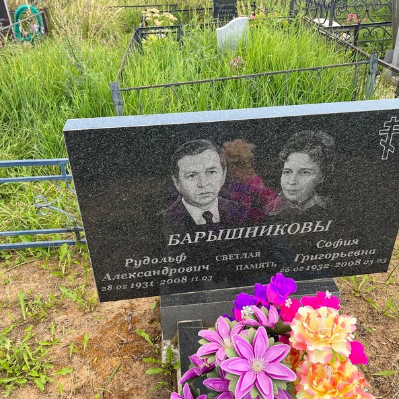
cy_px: 198
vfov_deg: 52.5
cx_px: 202
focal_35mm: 31
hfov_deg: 52.5
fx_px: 404
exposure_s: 1/639
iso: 50
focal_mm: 5.7
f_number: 1.5
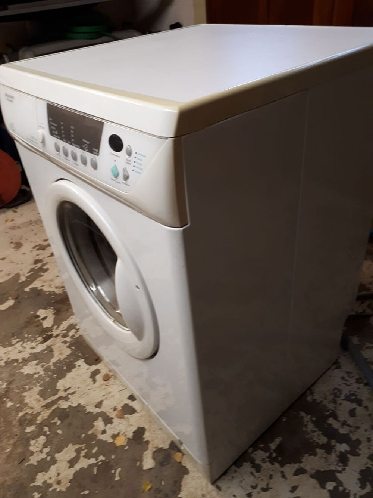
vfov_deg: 65.3
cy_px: 249
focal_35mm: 27
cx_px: 186
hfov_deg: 51.4
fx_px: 388
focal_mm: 3.6
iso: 160
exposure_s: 1/25
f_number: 1.9
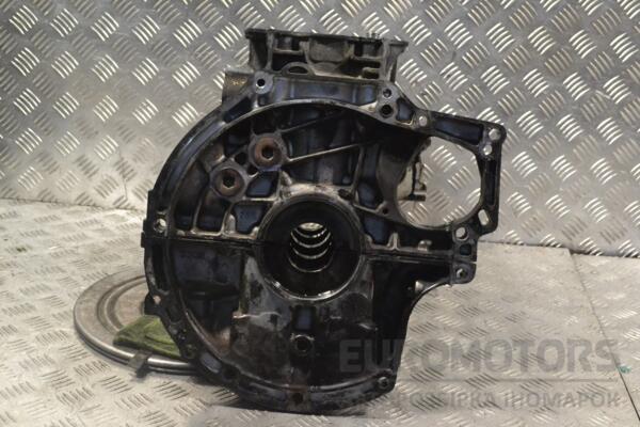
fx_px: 960
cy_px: 214
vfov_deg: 25.1
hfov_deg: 36.9
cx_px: 320
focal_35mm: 54
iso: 3200
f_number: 8
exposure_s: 1/250
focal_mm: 36
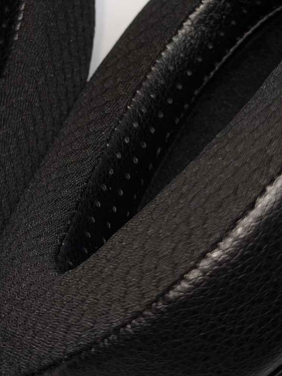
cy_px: 24
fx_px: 1086
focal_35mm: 100
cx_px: 84
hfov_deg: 14.7
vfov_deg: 19.2
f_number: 1.9
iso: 160
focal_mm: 6.92
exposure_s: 1/100
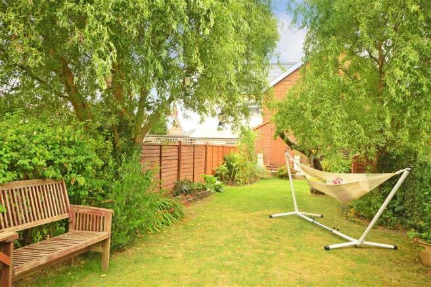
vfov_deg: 43.6
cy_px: 144
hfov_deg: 61.9
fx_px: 359
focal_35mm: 30
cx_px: 216
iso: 200
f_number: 8
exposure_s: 1/25
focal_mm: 20
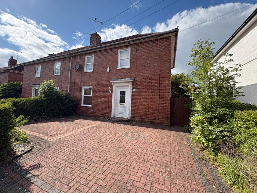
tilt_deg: +4.0
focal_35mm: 14
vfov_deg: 85.7
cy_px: 96
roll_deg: -1.5
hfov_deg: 102.1
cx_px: 128
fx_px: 104
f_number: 2.2
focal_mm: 2.22
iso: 50
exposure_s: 1/899
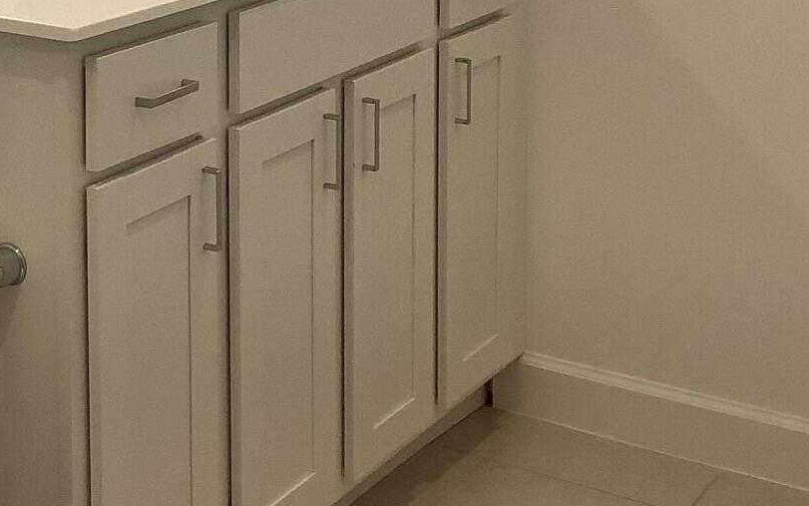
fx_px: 1786
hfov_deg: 24.8
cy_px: -112
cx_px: 84
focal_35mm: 81
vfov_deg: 15.5
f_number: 2.4
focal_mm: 3.3
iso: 80
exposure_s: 1/100
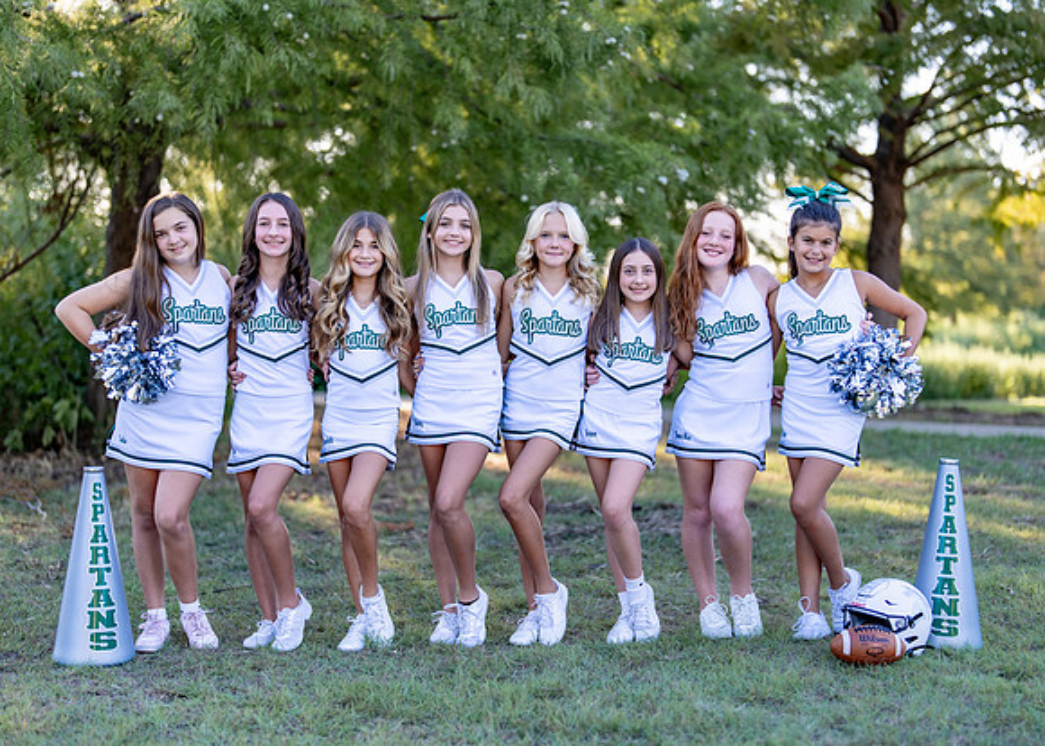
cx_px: 524
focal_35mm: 56
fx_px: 1672
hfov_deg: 34.7
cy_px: 394
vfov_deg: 25.1
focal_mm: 50
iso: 100
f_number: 1.2
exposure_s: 1/1000
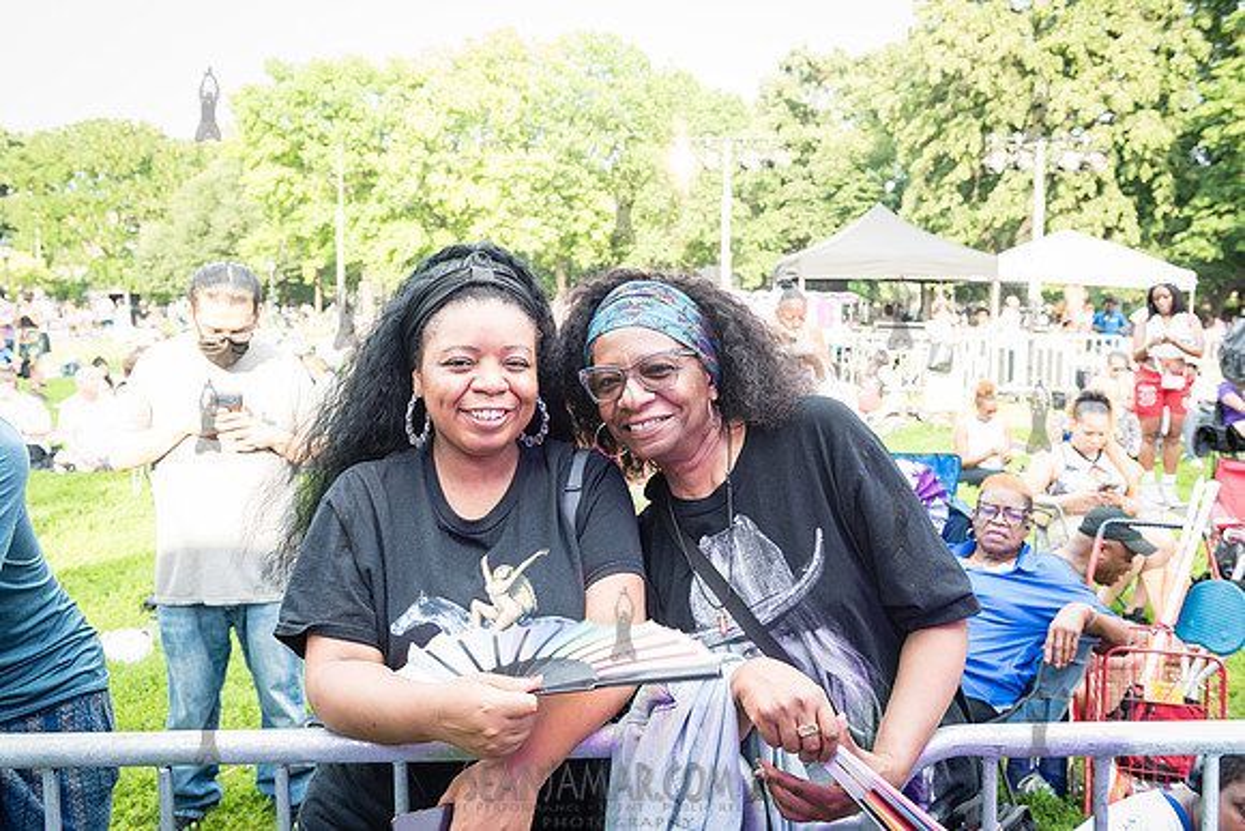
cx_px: 622
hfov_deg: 58.7
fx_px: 1107
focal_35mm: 32
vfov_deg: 41.1
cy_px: 416
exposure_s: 1/250
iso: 1000
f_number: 5
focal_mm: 32
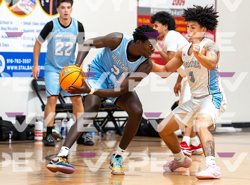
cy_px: 94
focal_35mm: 317
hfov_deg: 6.3
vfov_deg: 4.6
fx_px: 2277
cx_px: 135
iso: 10000
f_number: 3.2
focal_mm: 147
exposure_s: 1/1250
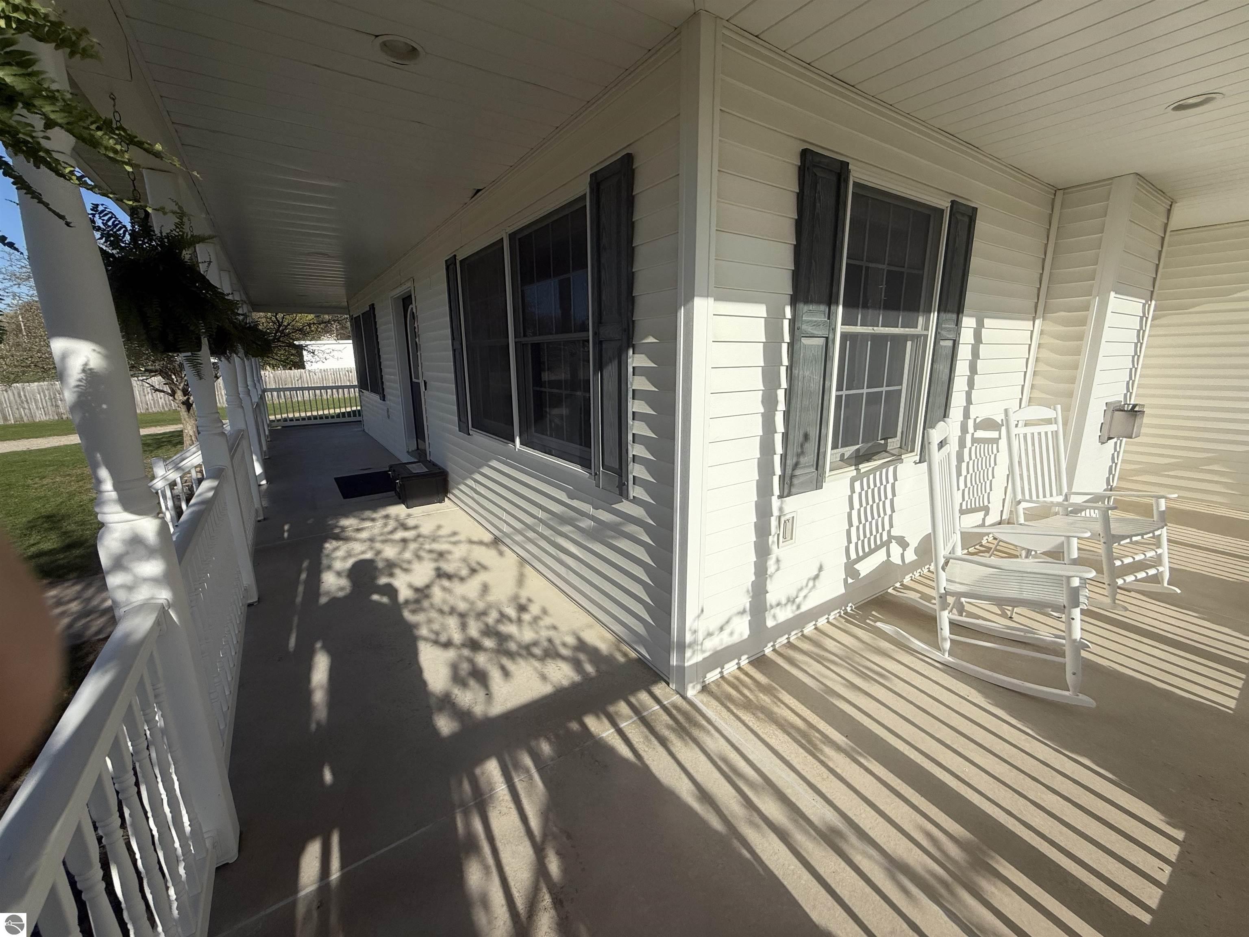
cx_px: 624
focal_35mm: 14
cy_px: 468
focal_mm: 2.22
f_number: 2.2
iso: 50
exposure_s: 1/5155
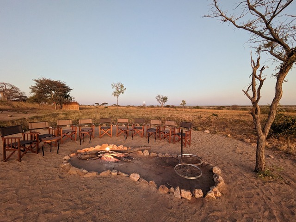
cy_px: 111
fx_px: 120
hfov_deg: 102.0
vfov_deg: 85.8
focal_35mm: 14
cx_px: 148
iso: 833
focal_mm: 1.83
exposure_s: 1/25
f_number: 2.2
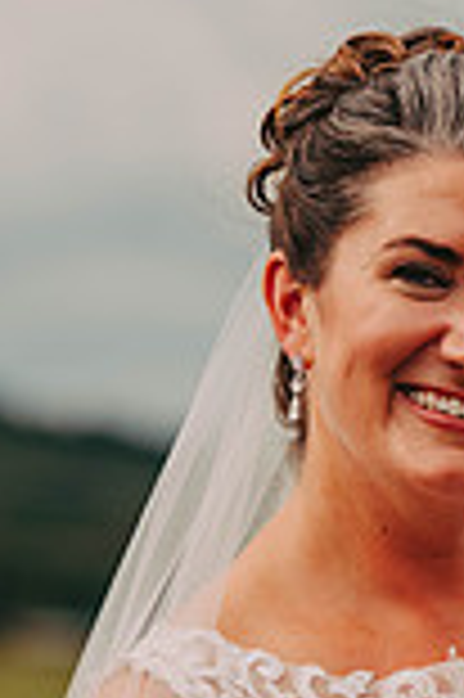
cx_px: 563
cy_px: 599
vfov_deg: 6.5
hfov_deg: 4.3
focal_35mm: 319
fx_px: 6181
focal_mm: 110
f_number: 2.8
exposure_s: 1/2500
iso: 200
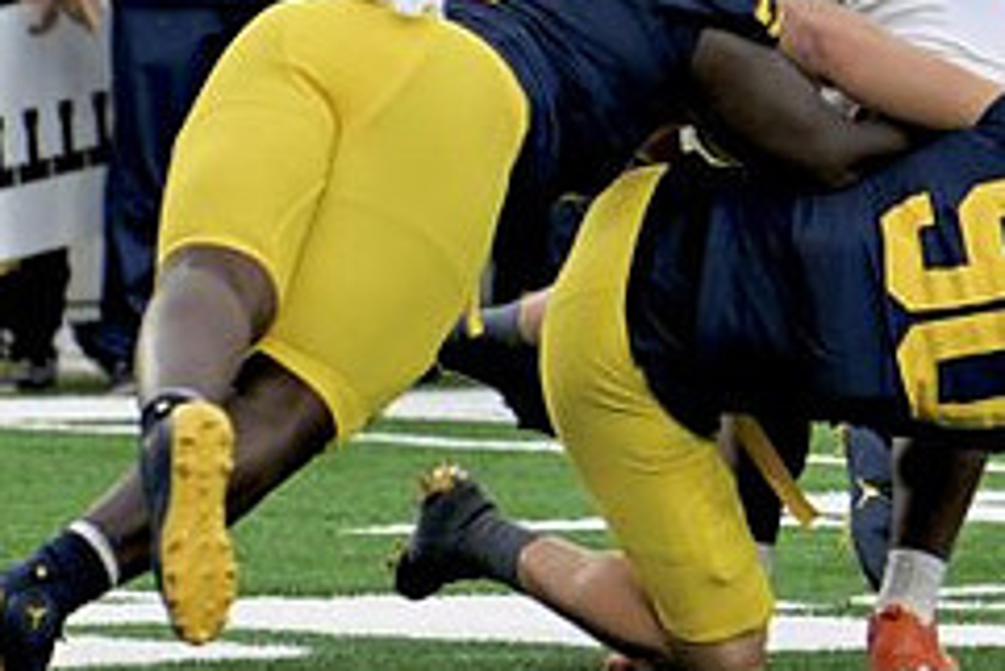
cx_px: 901
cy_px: -2
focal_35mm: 1048
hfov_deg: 2.0
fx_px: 29273
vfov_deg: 1.3
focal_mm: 290
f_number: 5.6
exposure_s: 1/1250
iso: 2500
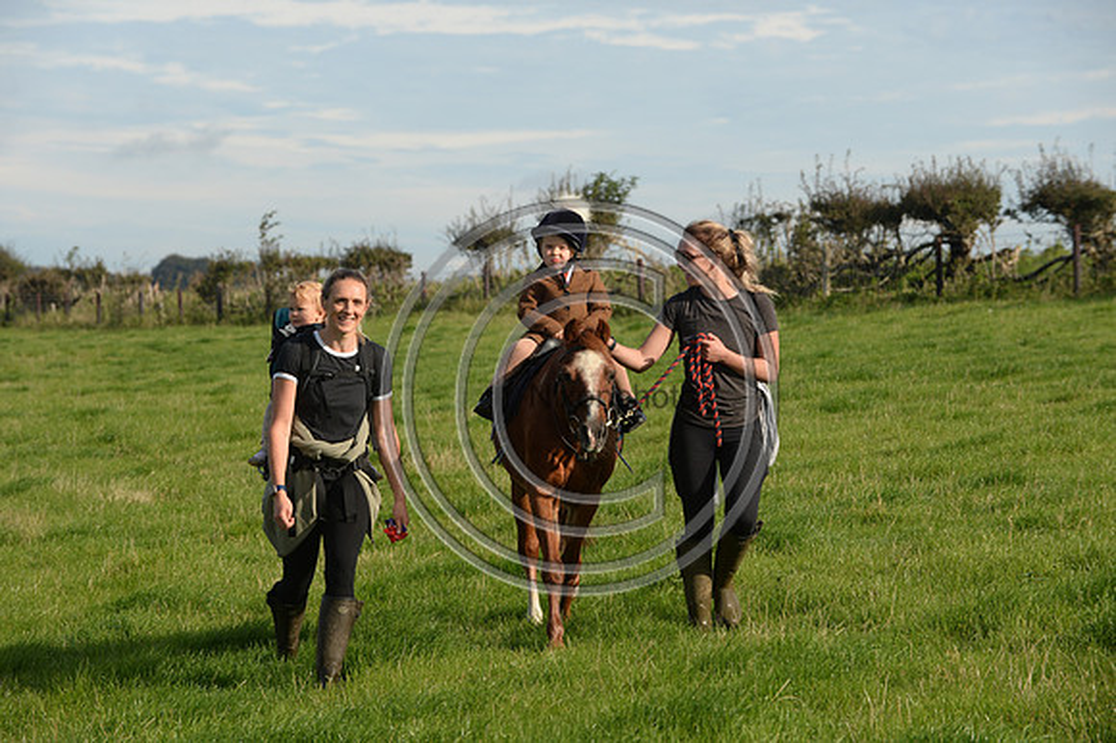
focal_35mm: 140
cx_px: 558
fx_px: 4337
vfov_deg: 9.8
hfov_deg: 14.7
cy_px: 372
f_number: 6.3
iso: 560
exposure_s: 1/1250
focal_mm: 140
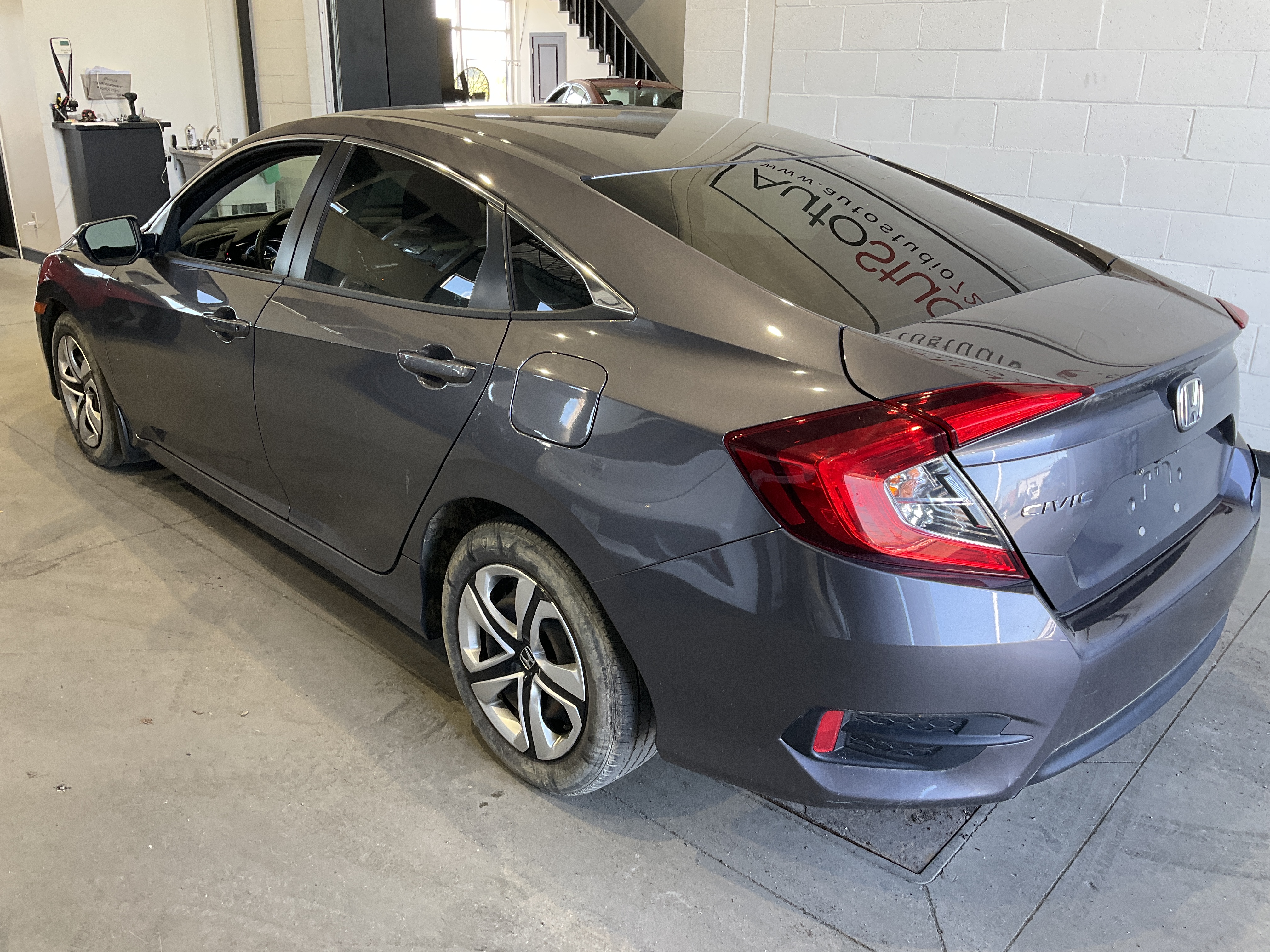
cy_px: 476
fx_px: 1064
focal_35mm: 29
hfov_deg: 61.7
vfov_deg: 48.2
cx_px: 635
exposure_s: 1/60
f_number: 1.8
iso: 40
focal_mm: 3
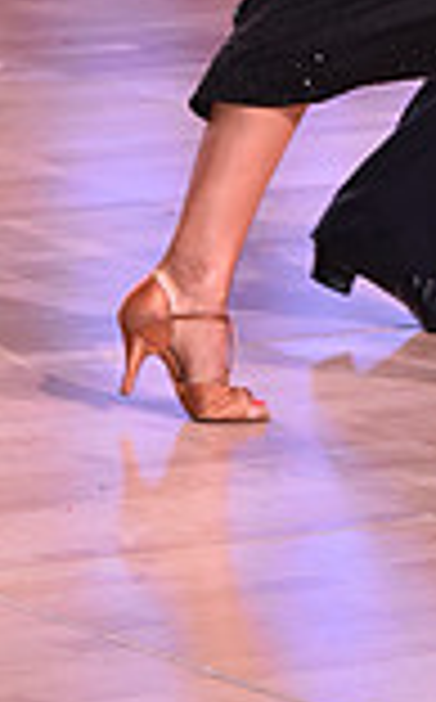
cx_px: 542
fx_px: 7385
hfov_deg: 3.4
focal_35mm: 387
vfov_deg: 5.4
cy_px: -306
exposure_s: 1/250
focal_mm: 102
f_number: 5
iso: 1600
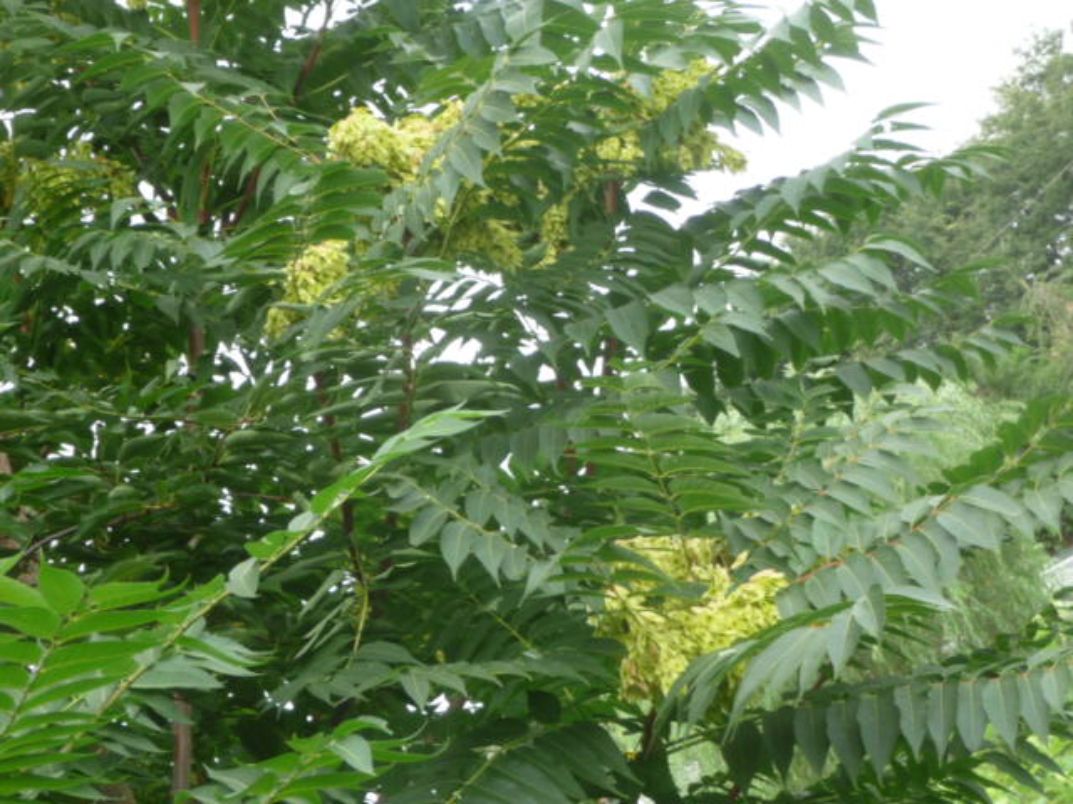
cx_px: 536
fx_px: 3007
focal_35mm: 97
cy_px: 402
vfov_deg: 15.2
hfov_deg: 20.2
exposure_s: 1/100
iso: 100
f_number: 4.4
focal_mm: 9.8
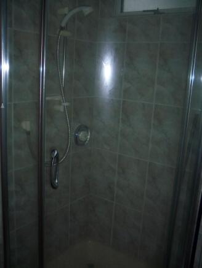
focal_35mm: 38
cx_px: 101
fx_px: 296
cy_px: 134
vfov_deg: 49.0
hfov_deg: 37.7
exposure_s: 1/60
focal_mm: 6.3
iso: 200
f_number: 3.5
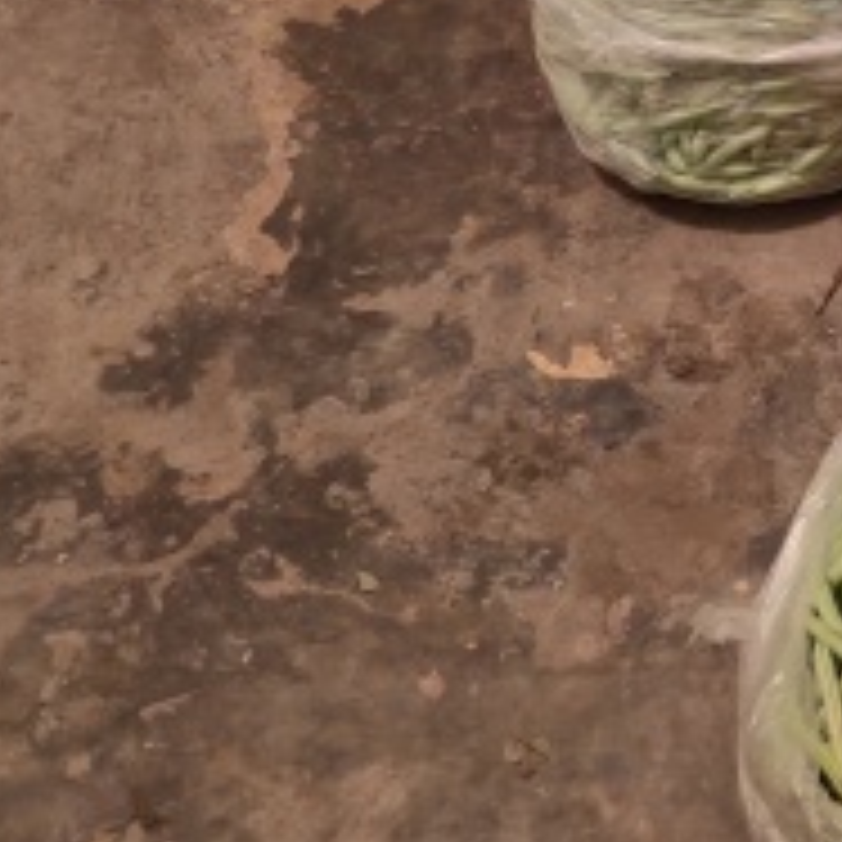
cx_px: 1022
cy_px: -14
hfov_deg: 16.3
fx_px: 2807
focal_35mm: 102
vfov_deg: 16.7
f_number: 1.95
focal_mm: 5.52
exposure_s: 1/25
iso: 2500
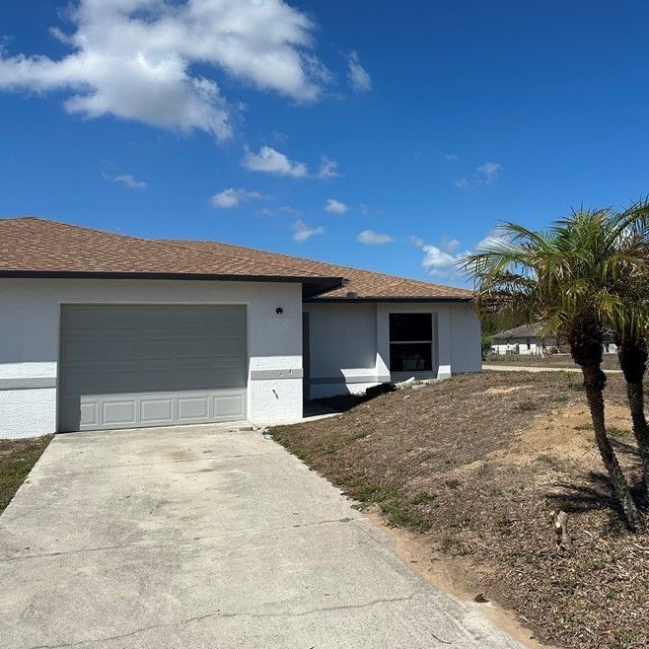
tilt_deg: +3.7
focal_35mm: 33
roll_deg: +0.9
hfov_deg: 49.1
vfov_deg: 49.7
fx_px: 700
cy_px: 304
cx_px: 416
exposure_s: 1/7576
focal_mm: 6.86
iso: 80
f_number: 1.78
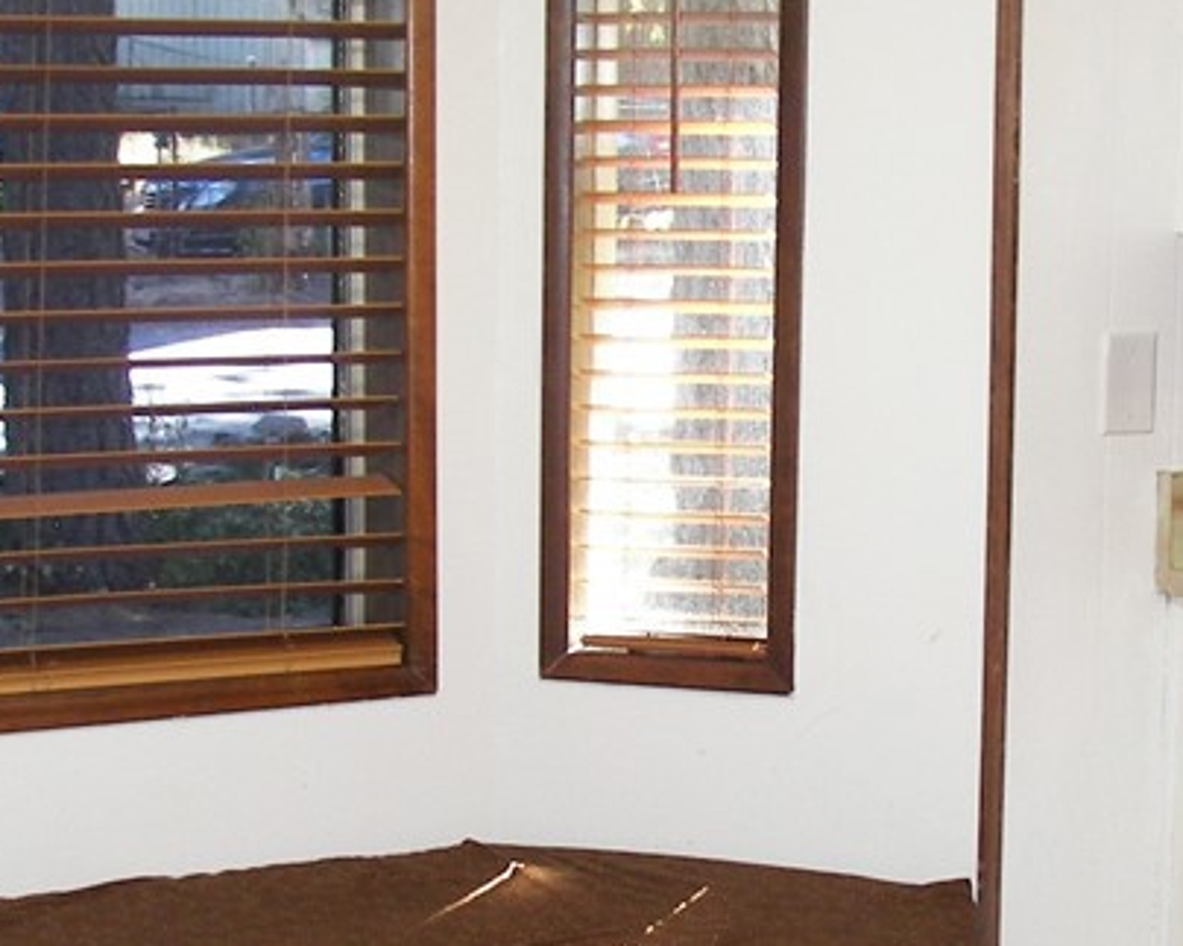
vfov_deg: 17.1
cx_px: 729
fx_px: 3115
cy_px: 785
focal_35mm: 89
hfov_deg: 21.5
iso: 100
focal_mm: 6
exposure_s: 1/30
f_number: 2.8
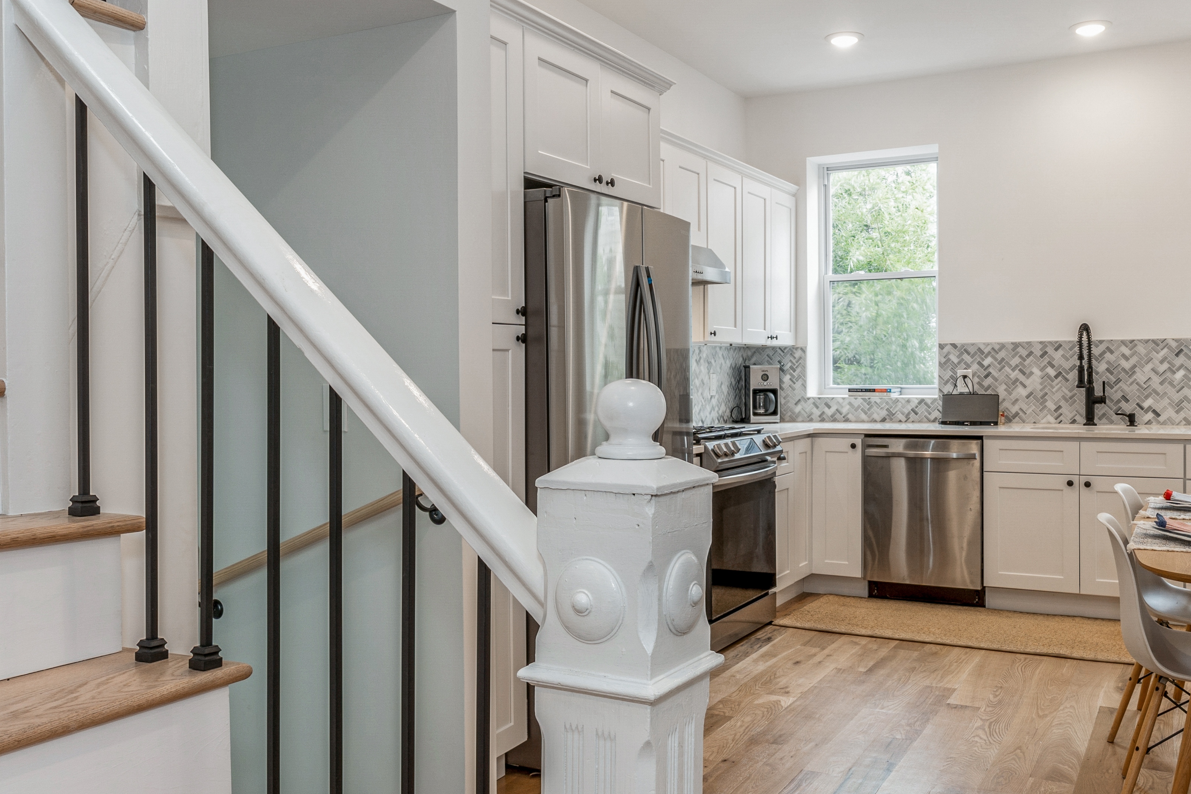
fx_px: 1059
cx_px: 665
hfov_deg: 58.6
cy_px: 384
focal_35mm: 32
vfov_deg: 41.1
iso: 100
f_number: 11
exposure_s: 1/2.5
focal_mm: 17
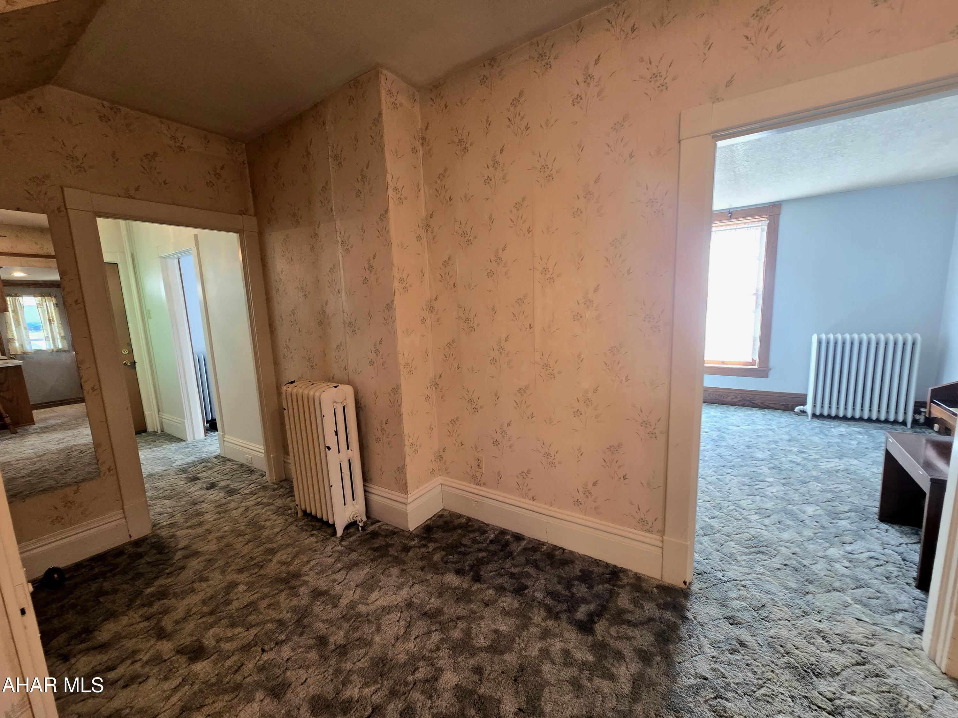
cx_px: 479
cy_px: 359
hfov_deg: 106.2
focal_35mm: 13
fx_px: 360
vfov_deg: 89.9
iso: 160
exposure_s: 1/60.2
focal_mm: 2.2
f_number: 2.2
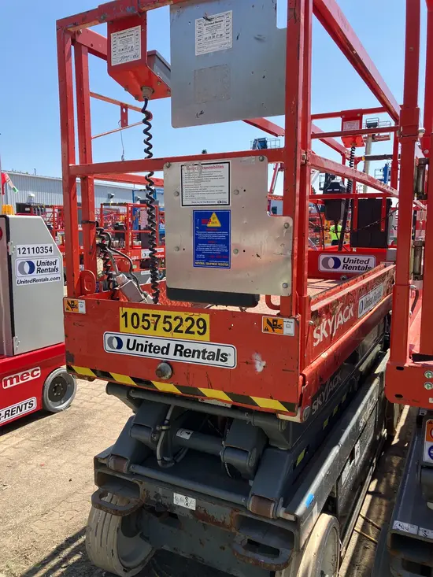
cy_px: 288
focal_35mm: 28
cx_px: 216
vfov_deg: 63.4
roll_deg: -0.5
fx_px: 467
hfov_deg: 49.8
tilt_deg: -2.5
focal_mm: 3.99
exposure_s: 1/852
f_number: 1.8
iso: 32
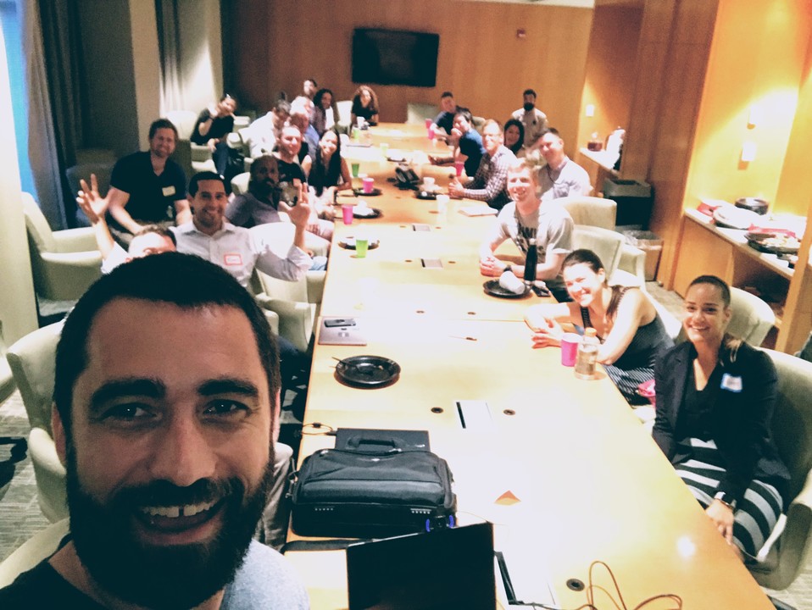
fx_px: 751
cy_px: 305
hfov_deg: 56.8
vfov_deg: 44.2
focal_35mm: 32
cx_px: 406
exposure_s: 1/20
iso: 400
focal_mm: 2.87
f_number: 2.2
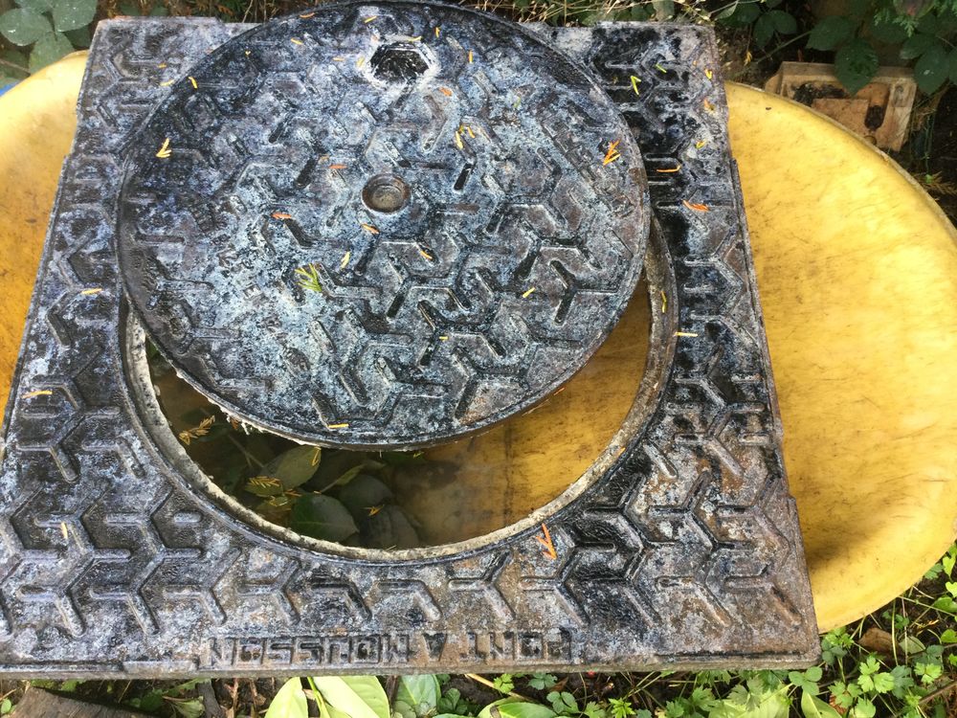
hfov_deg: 58.4
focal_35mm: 31
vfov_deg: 45.4
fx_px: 857
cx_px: 478
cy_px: 359
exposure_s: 1/33
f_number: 2.4
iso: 40
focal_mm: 3.3
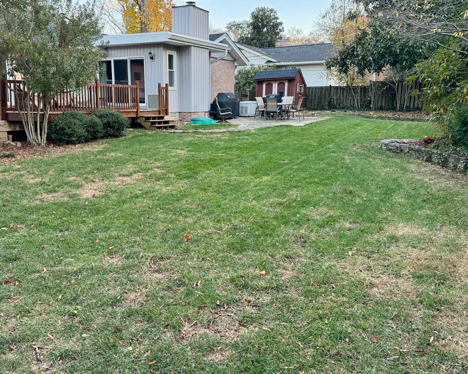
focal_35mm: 30
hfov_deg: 58.6
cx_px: 204
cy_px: 174
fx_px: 416
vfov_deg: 48.5
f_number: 1.78
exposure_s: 1/92
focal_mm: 6.86
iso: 200
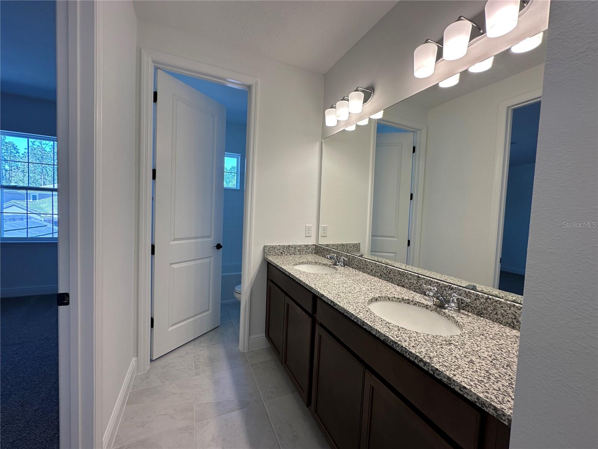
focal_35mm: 14
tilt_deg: -1.9
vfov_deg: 85.7
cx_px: 299
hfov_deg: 102.1
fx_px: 242
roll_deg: -2.6
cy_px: 224
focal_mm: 2.22
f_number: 2.2
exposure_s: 1/120
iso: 50
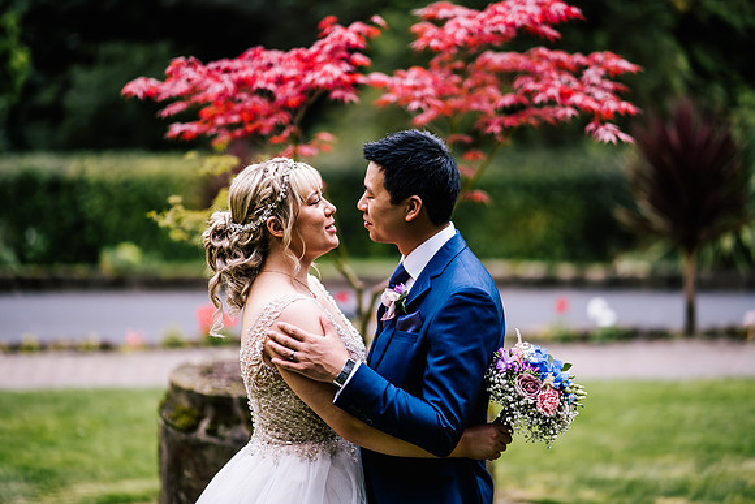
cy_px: 252
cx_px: 378
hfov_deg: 23.9
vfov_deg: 16.1
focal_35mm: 85
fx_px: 1783
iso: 500
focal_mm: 85
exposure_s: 1/250
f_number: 1.4
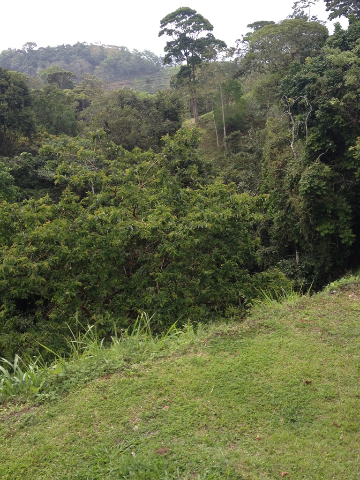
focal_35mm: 41
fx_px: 569
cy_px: 255
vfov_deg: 45.7
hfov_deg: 35.1
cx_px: 182
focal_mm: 4.28
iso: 50
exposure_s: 1/627
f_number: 2.4
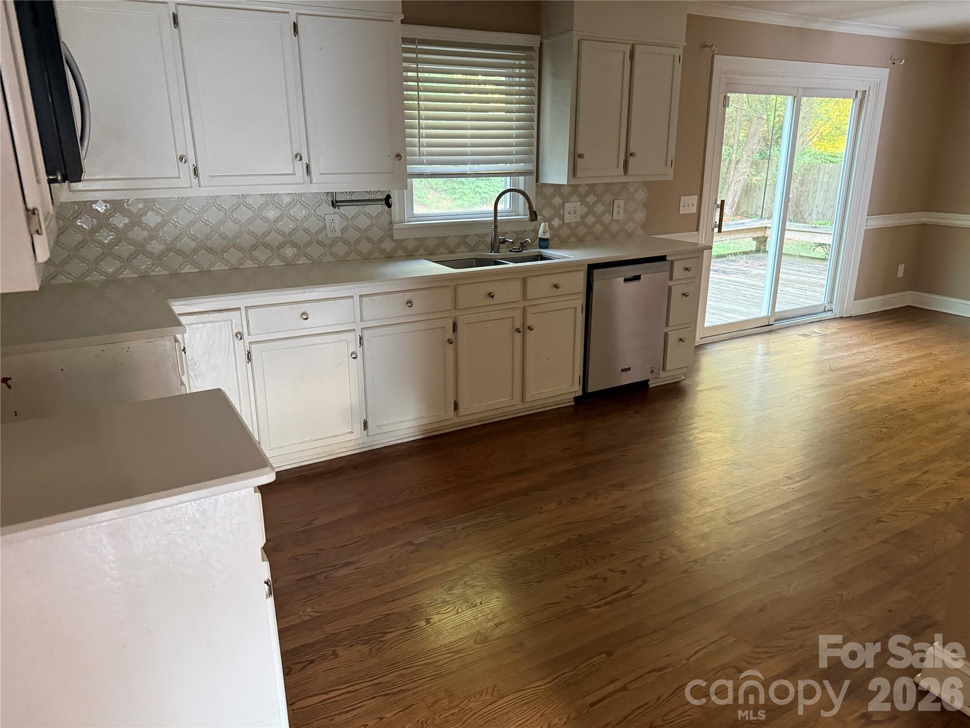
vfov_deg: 56.8
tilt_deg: -17.2
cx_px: 485
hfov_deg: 71.6
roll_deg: -2.5
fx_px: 673
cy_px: 364
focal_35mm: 24
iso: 800
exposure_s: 1/60
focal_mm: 6.76
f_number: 1.78
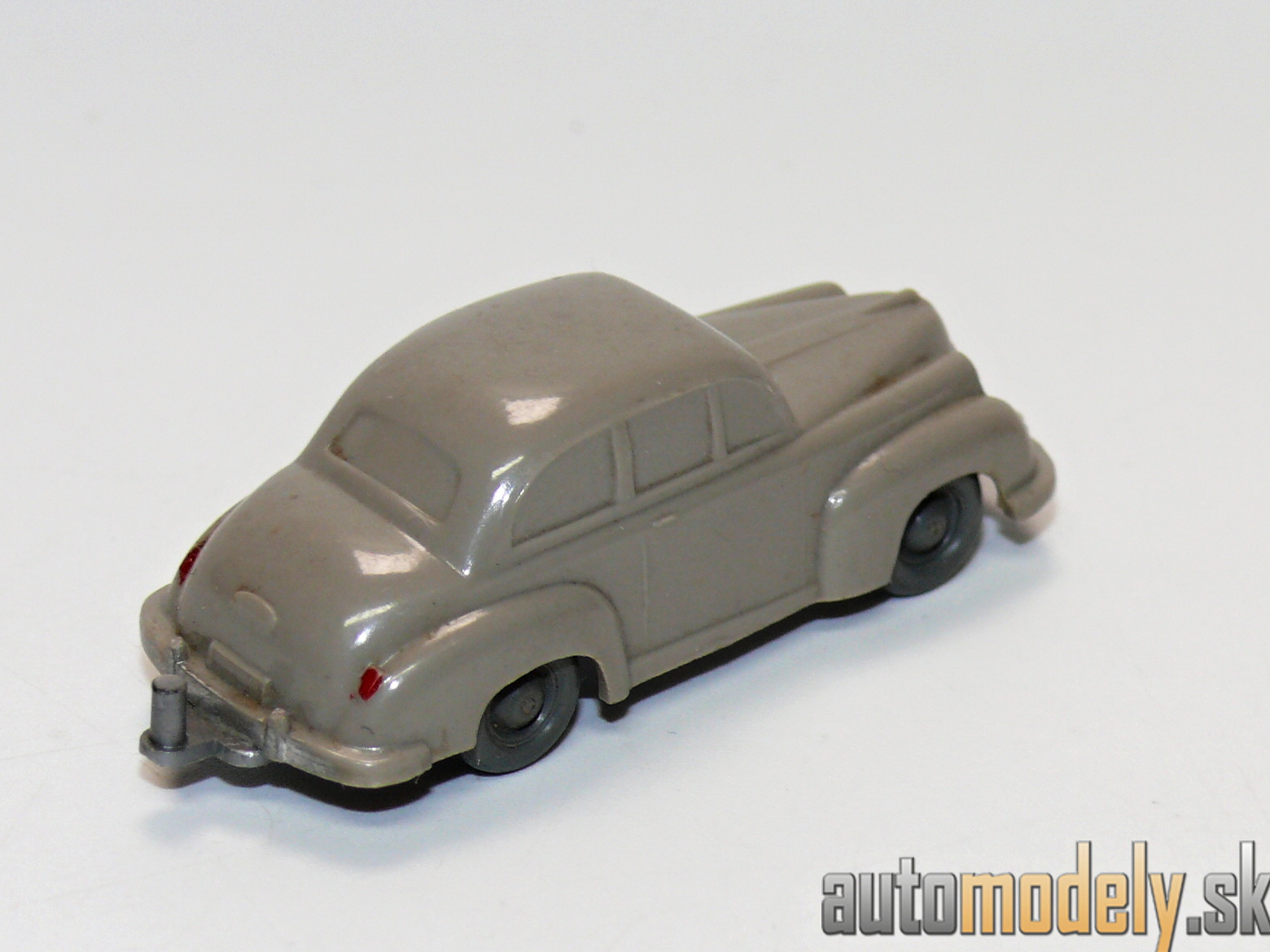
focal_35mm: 161
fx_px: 5907
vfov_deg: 9.2
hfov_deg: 12.3
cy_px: 478
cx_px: 634
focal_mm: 18.6
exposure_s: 1/30
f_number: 4
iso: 100
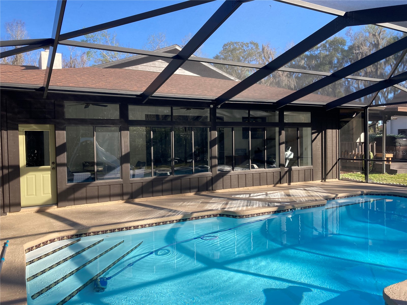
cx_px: 204
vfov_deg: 49.7
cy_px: 152
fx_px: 329
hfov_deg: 63.4
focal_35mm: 28
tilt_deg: +0.4
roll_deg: +0.7
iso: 20
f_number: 1.8
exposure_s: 1/511
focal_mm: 3.99
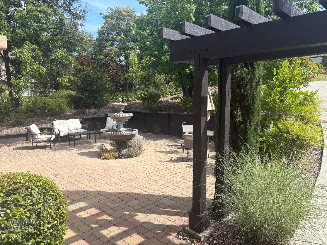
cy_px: 122
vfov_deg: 53.1
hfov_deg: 67.3
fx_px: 246
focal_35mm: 26
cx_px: 164
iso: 50
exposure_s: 1/1393
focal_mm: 5.96
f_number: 1.6
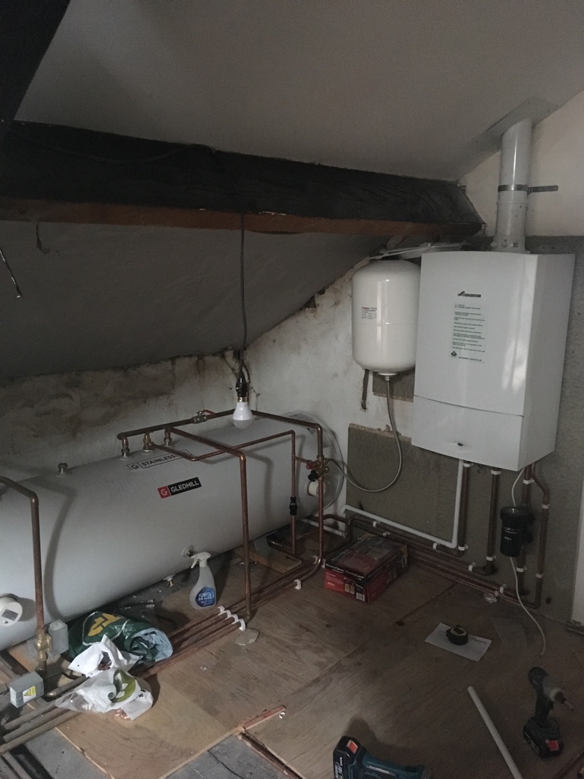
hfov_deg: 48.2
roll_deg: +0.0
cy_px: 390
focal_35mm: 29
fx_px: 652
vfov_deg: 61.7
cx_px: 292
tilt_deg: -12.2
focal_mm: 4.15
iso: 500
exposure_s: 1/17
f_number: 2.2
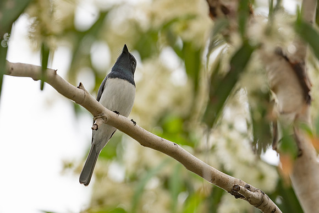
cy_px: 90
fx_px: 10380
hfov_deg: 1.8
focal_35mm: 1171
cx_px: 144
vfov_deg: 1.2
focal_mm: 500
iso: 80
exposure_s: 1/500
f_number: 5.6
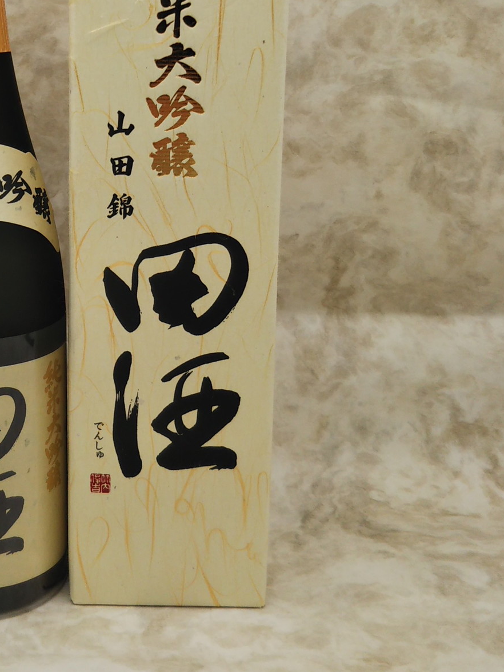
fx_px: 990
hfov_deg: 28.0
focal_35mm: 51
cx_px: 102
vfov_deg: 36.5
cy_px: 162
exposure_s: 1/389
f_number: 2.2
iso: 20
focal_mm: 4
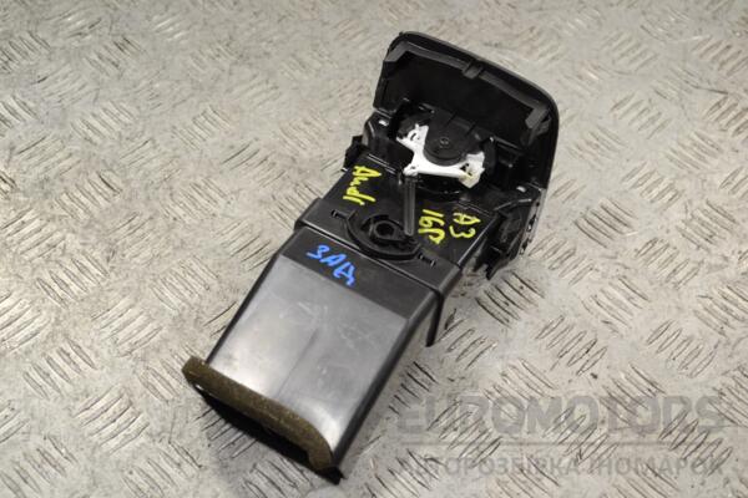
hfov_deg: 33.4
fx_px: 1247
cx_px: 374
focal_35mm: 60
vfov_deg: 22.6
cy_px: 249
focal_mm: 40
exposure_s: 1/30
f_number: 5.3
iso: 160
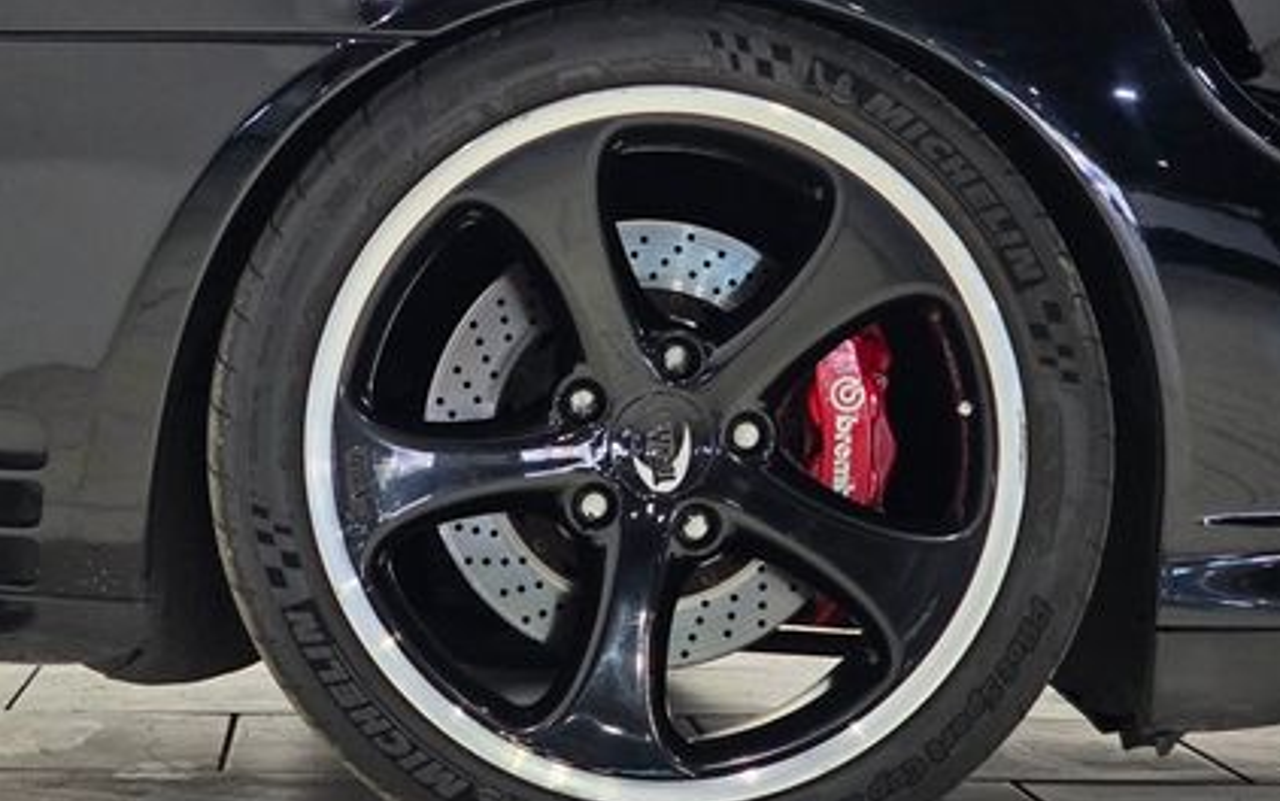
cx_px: 331
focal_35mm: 111
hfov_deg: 18.7
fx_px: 3873
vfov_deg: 11.8
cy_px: 276
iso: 320
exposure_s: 1/120
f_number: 2.4
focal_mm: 7.9
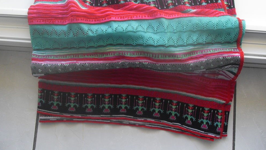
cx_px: 134
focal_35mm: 41
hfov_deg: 49.4
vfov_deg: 28.8
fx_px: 289
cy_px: 49
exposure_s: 1/60
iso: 100
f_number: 2.8
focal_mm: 6.3
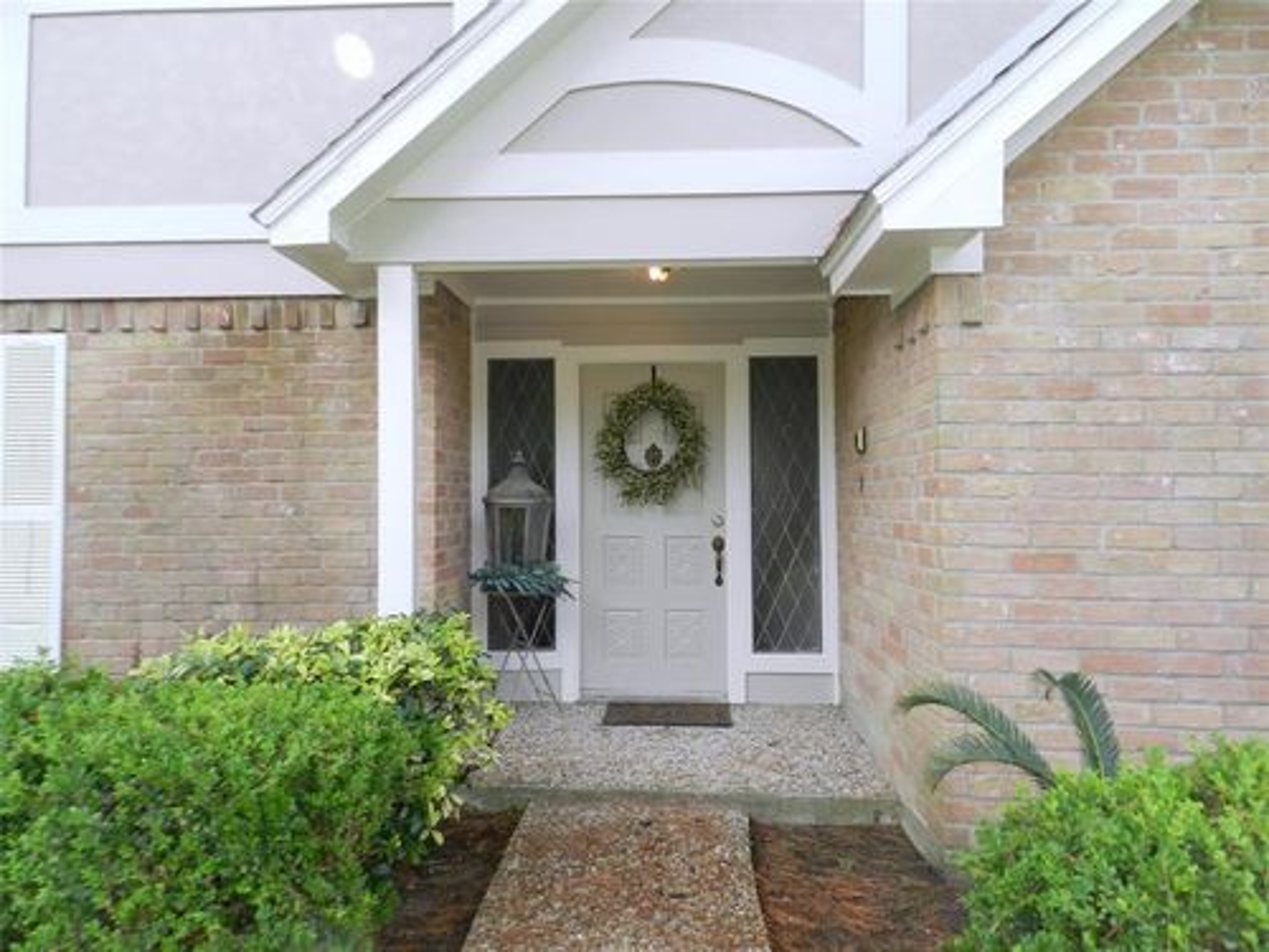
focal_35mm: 23
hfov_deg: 73.9
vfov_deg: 58.9
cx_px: 634
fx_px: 843
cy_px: 476
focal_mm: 4
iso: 160
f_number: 3.4
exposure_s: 1/160
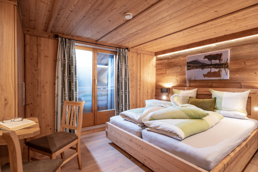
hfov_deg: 90.0
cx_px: 129
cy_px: 86
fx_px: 129
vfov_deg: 67.4
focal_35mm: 18
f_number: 4.8
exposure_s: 1/4
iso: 200
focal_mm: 18
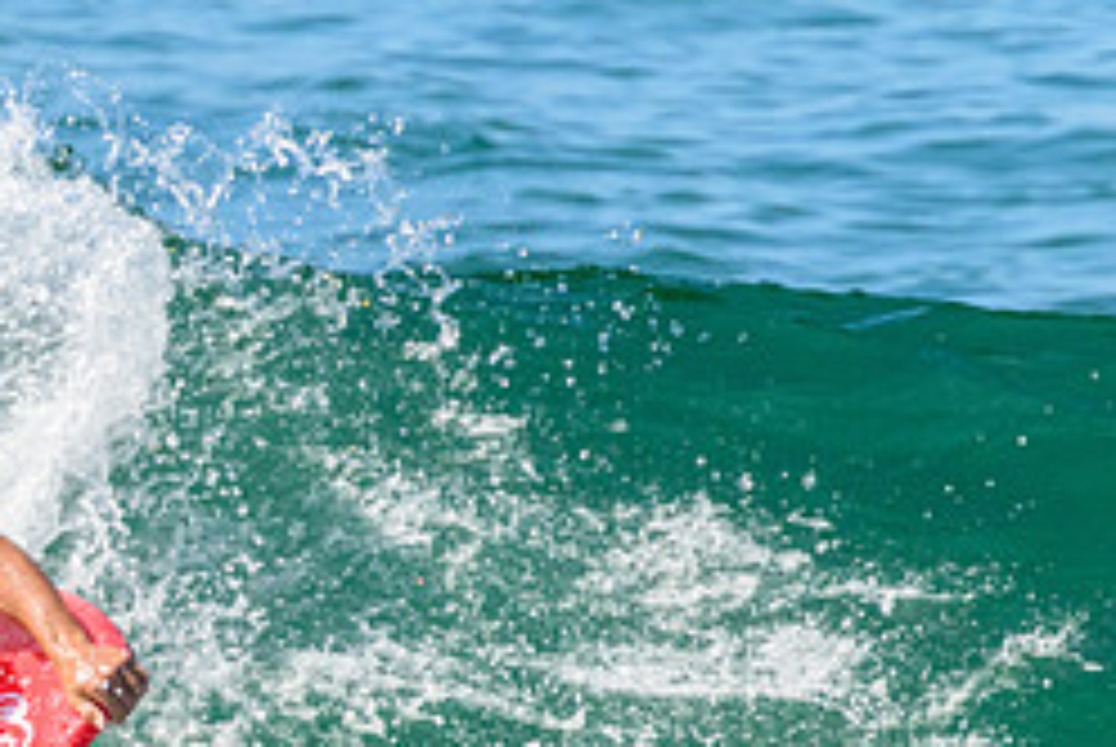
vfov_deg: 0.5
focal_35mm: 2573
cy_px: 440
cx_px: -169
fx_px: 79856
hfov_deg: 0.8
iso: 1250
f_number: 11
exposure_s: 1/2000
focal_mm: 800
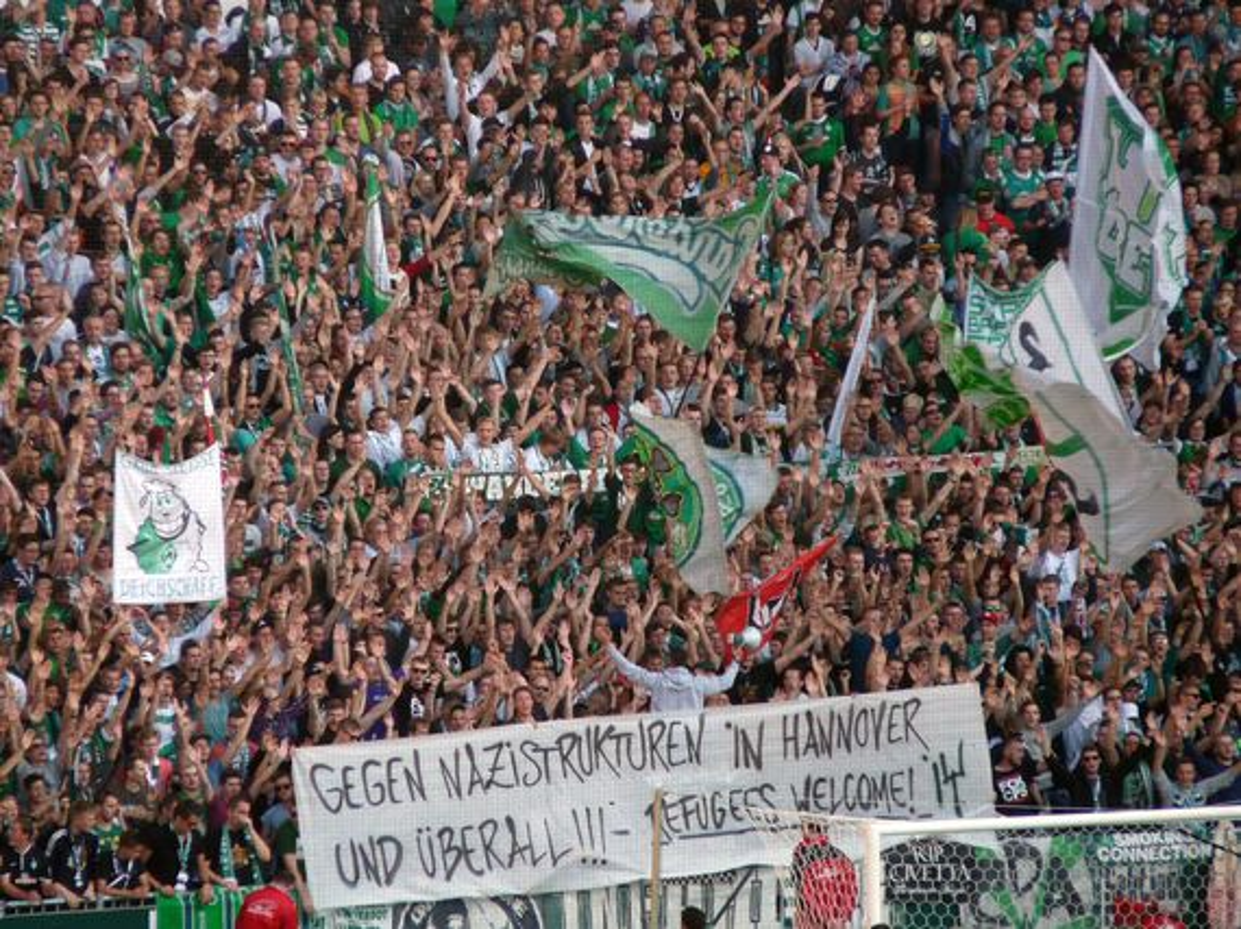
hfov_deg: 4.1
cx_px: 620
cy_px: 464
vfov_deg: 3.1
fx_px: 17416
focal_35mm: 486
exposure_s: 1/125
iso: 125
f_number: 4.4
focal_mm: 86.4
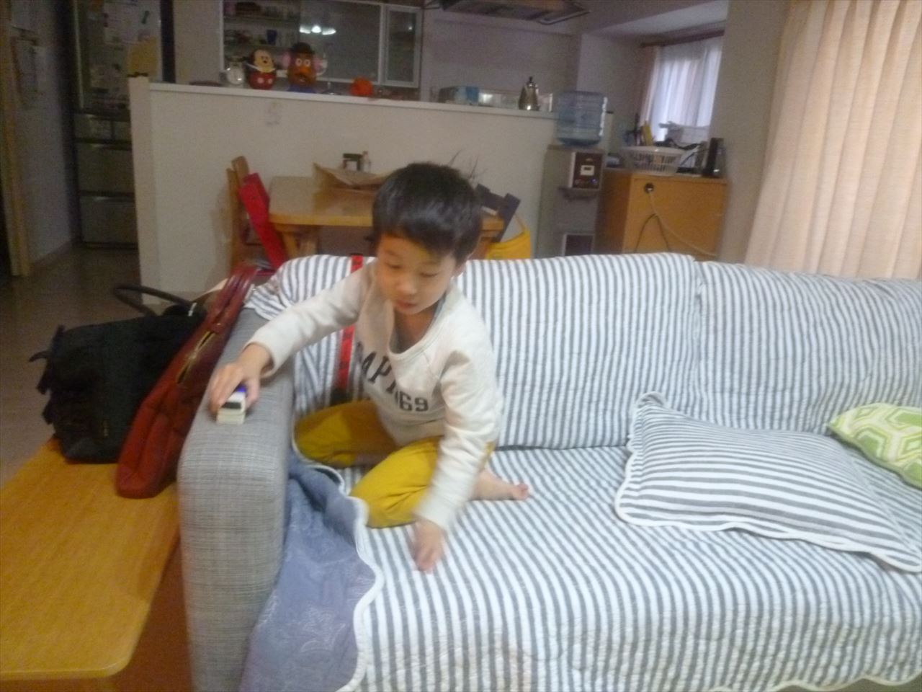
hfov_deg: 69.4
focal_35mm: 25
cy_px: 346
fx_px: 666
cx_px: 461
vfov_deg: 54.9
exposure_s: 1/40
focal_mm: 4.5
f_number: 2.8
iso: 800
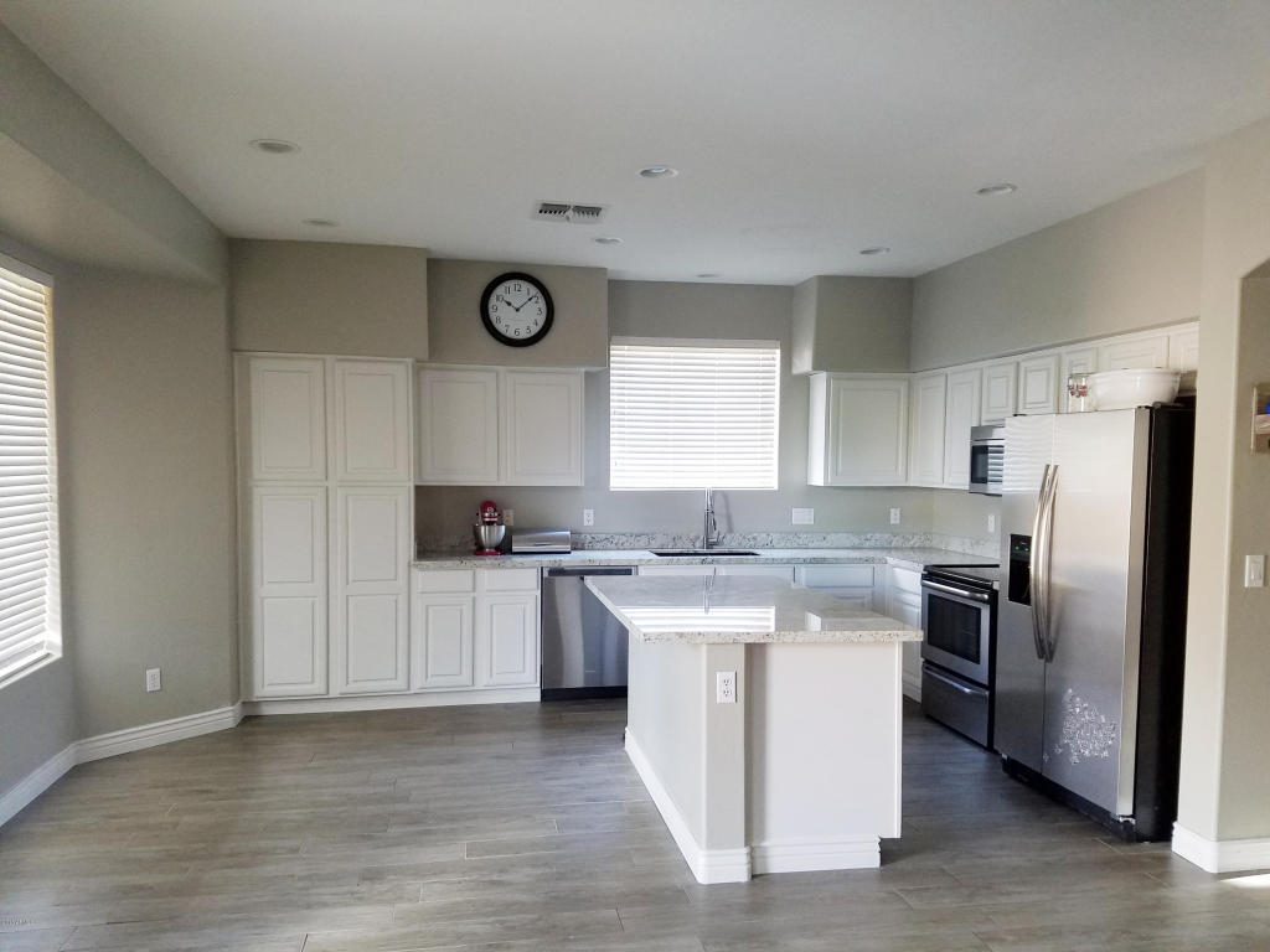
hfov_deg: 67.3
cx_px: 635
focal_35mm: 26
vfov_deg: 53.1
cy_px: 476
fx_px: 954
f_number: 1.7
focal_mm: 4.2
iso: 160
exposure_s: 1/40
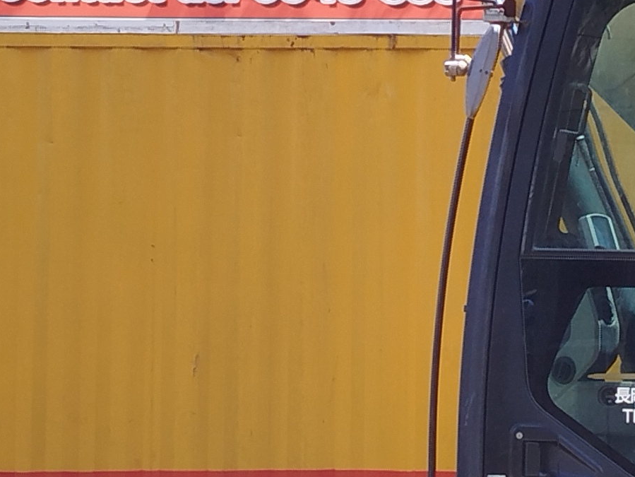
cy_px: 117
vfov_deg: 8.8
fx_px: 3101
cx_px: 494
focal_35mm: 169
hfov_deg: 11.7
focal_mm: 5.31
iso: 50
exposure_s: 1/724
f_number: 1.7
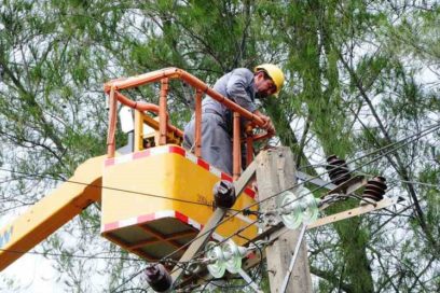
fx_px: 3116
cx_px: 220
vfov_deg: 5.4
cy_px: 146
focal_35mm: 255
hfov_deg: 8.1
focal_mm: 170
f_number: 20
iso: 500
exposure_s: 1/50
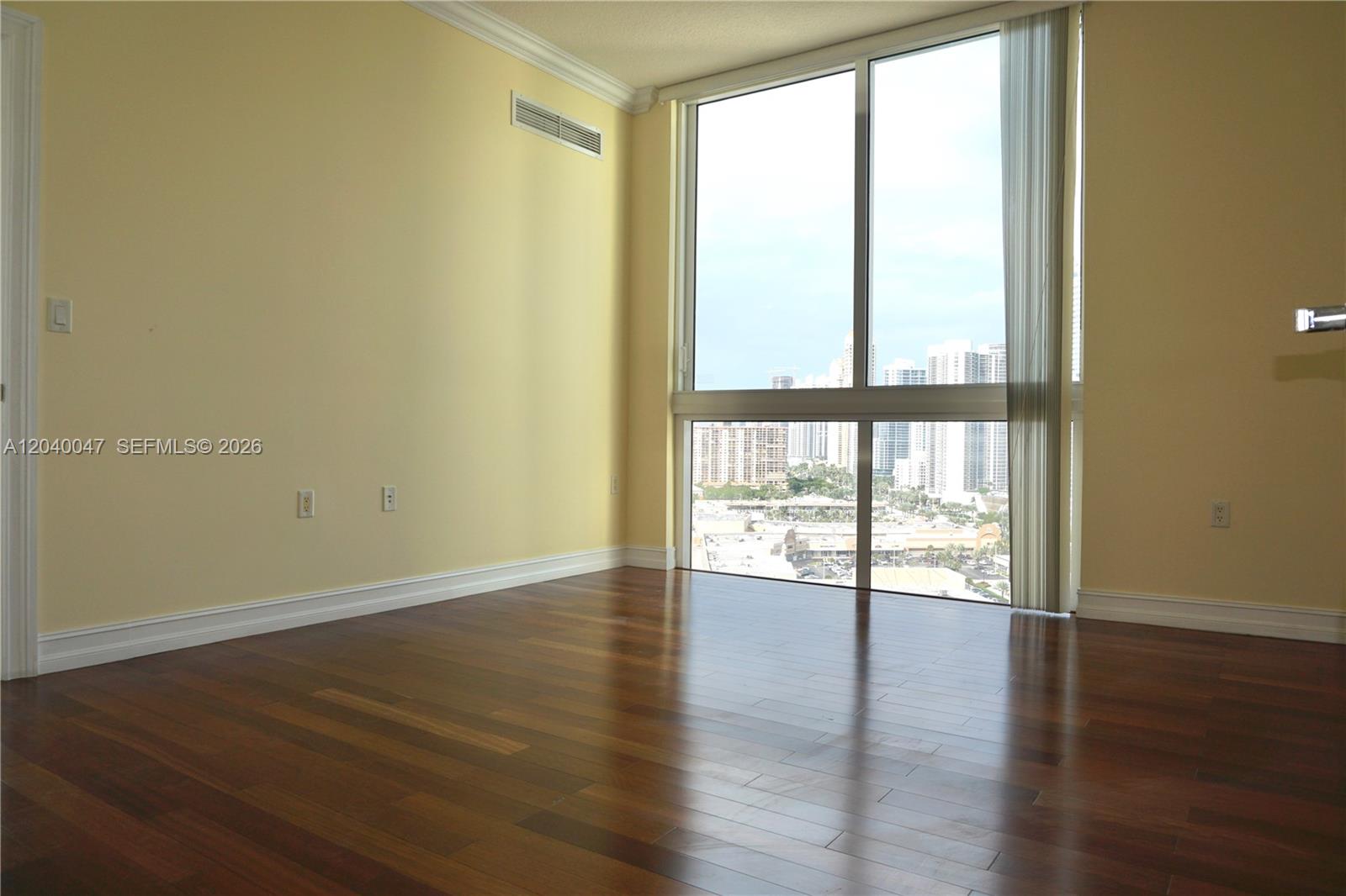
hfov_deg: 73.8
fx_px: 897
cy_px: 448
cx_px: 673
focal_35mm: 24
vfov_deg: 53.1
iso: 100
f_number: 8
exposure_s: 1/125
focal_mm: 16
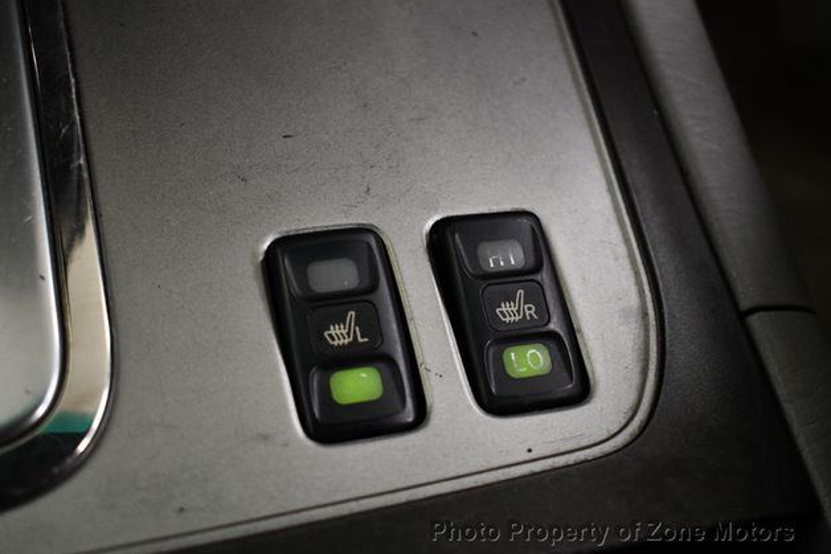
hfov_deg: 36.2
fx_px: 1270
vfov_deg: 24.6
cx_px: 414
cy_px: 274
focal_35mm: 55
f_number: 4.8
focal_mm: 36
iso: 2200
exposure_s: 1/125
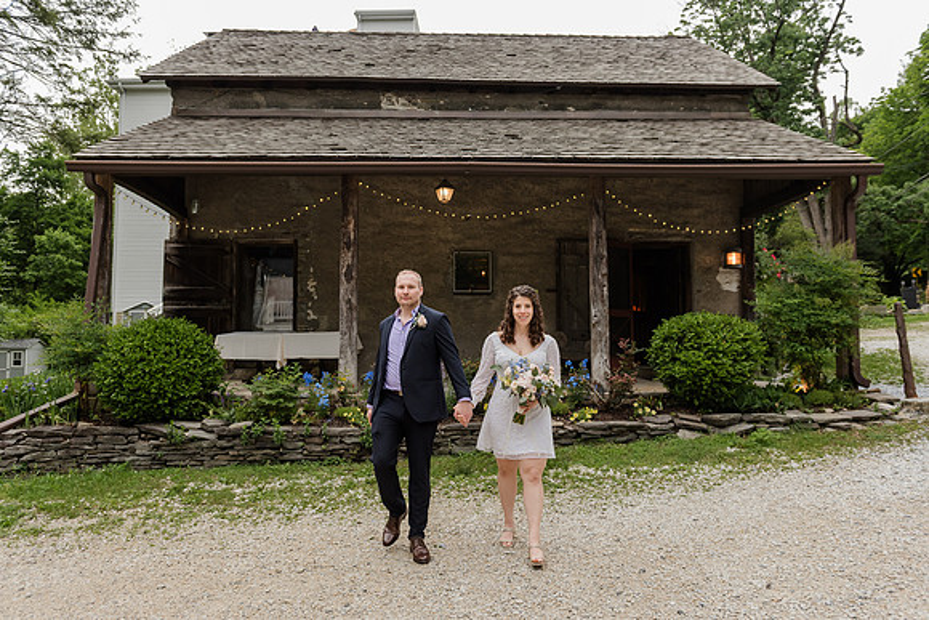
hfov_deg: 65.5
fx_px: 722
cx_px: 465
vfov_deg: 46.4
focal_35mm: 28
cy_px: 304
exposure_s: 1/320
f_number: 4
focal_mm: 27
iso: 800
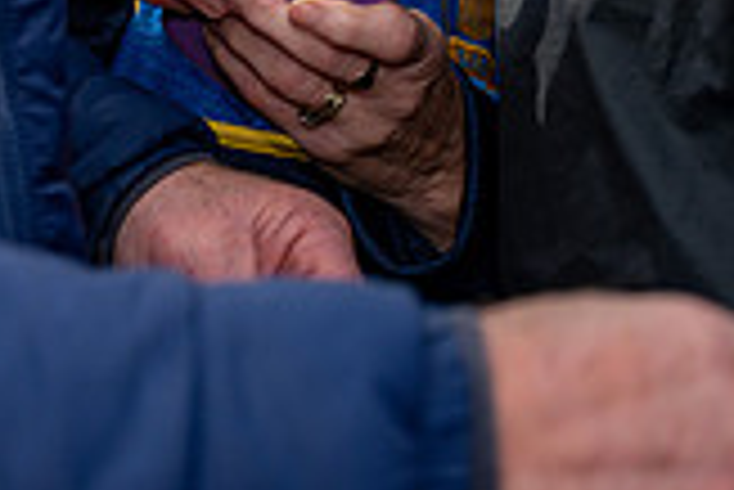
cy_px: -330
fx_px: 3918
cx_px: 27
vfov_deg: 7.0
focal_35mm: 192
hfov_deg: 10.6
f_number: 4
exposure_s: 1/640
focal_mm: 54
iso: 100
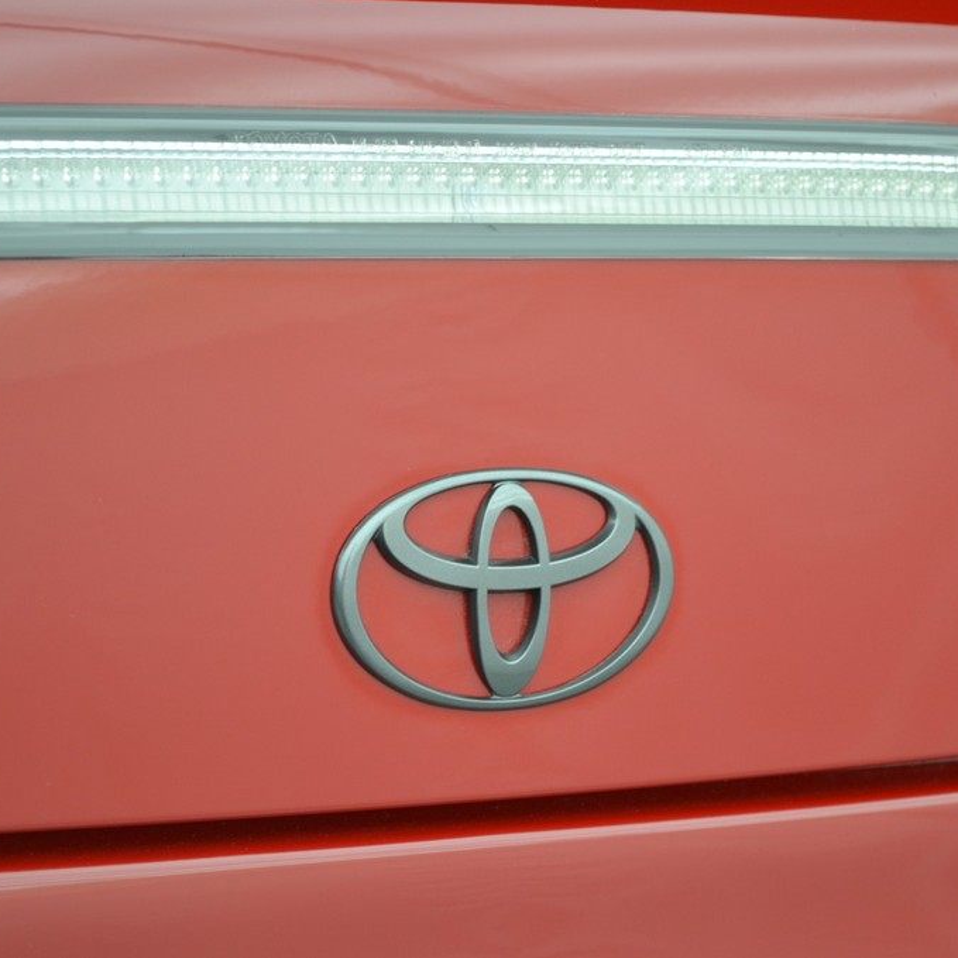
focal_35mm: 100
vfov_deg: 17.4
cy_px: 478
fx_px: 3131
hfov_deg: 17.4
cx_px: 498
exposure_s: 1/20
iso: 400
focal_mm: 52
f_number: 5.6
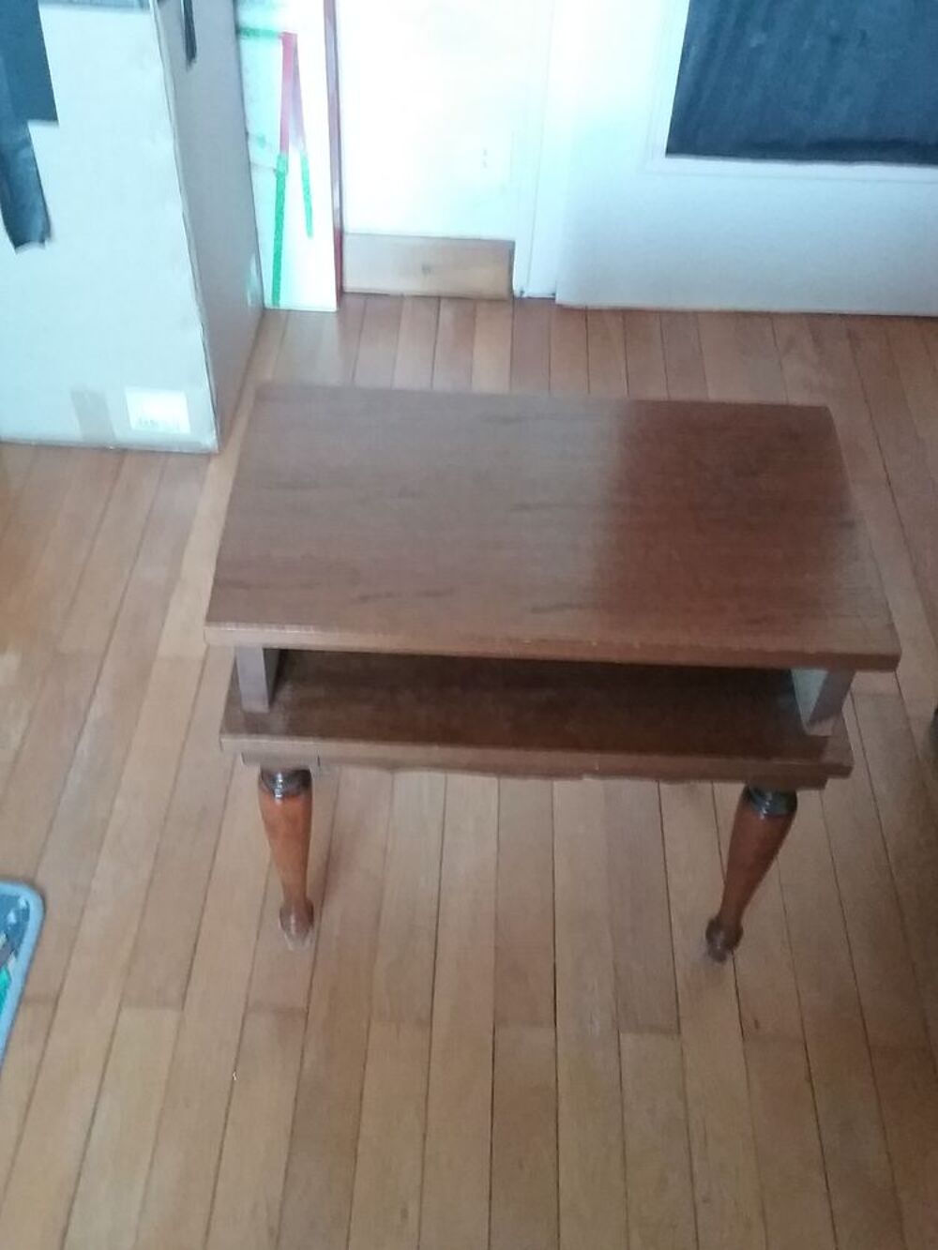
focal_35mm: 31
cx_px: 469
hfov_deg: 45.4
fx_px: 1120
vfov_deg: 58.3
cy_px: 625
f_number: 2.2
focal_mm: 3.3
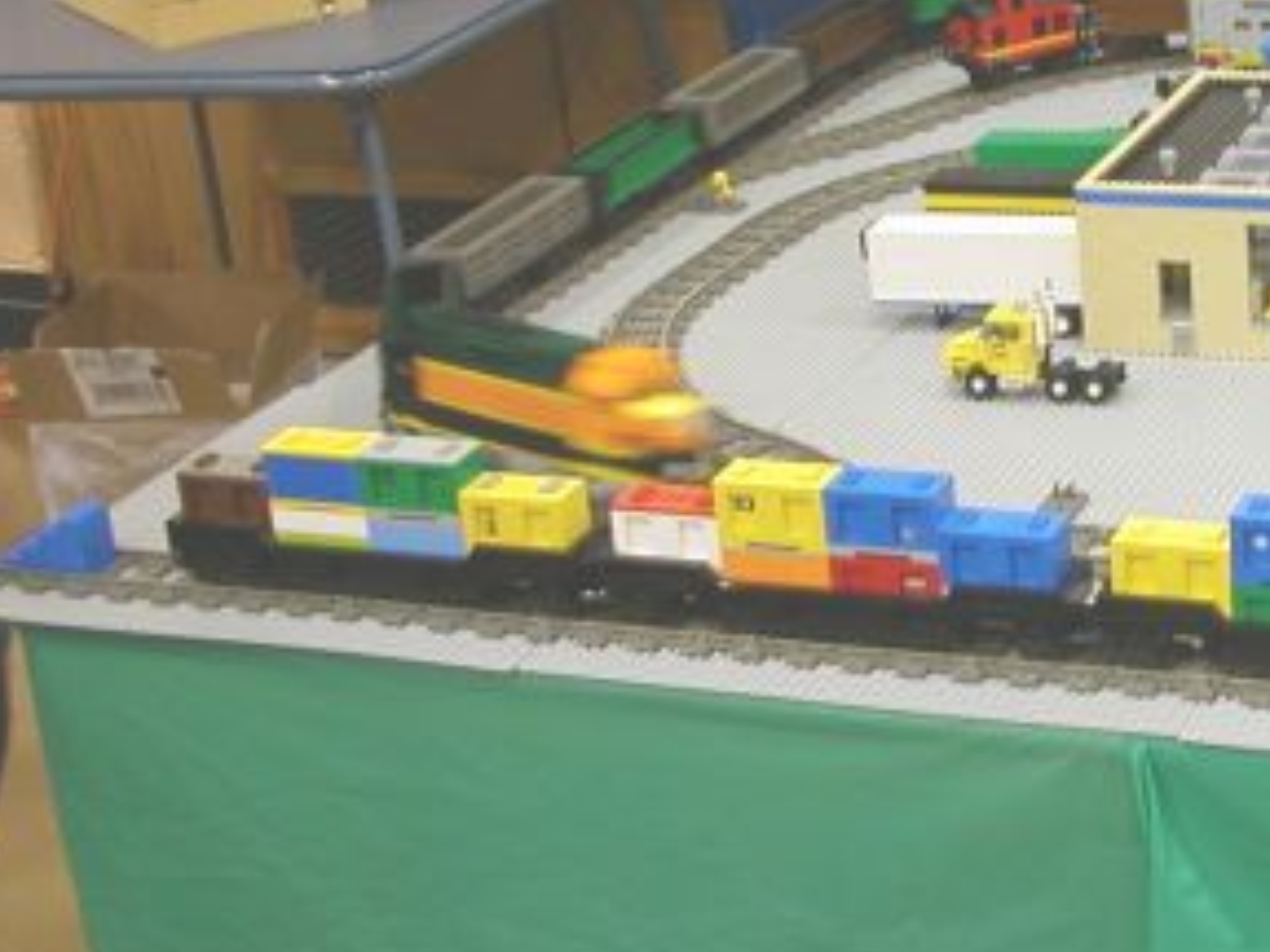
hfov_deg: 24.1
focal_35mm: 77
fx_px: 2825
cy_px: 494
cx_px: 1296
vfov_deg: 19.1
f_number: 2.7
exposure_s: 1/11.8
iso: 100
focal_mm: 5.6
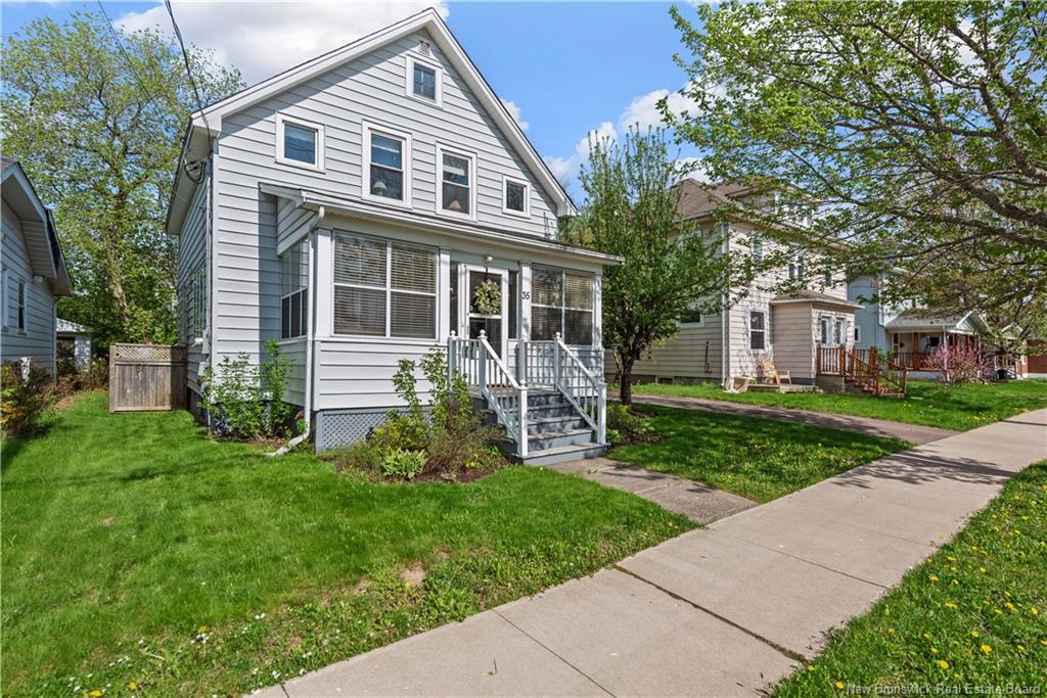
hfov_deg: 90.0
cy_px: 349
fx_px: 524
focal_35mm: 18
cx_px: 524
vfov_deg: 67.4
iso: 100
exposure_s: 1/400
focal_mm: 18
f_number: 5.6
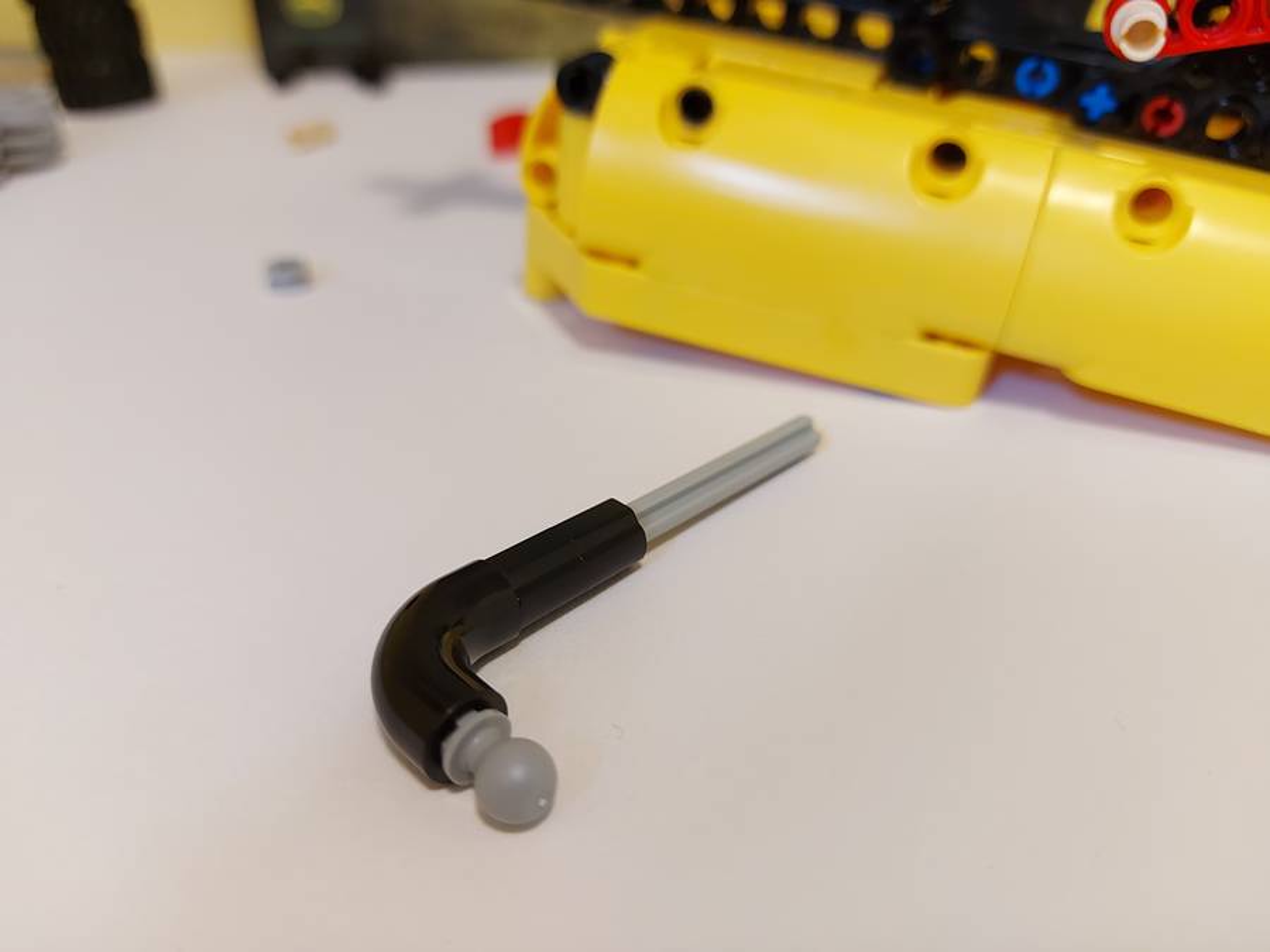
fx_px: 881
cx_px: 635
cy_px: 476
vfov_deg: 56.8
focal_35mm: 24
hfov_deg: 71.6
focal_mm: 5.23
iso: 200
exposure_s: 1/33
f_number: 1.8
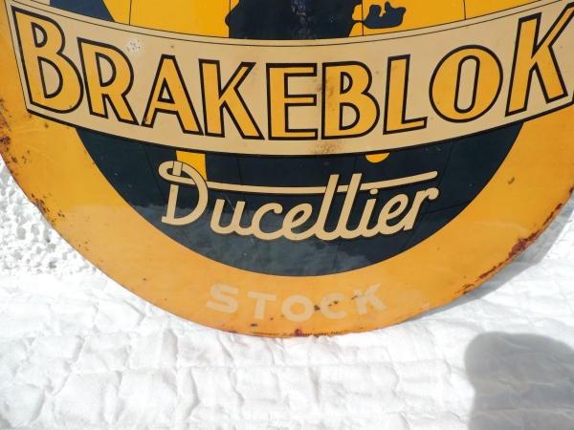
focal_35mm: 24
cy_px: 215
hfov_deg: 71.6
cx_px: 287
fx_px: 398
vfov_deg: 56.8
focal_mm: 4.3
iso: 80
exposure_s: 1/1600
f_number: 3
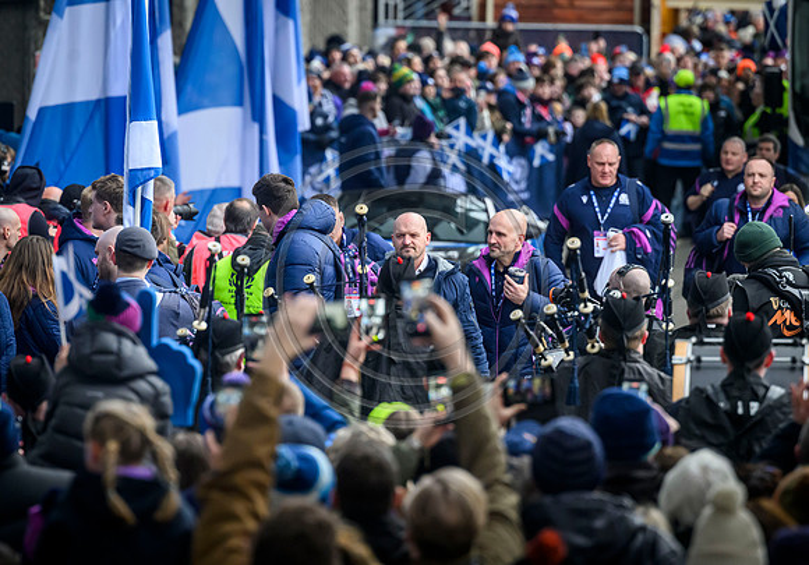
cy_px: 239
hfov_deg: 6.1
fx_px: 7590
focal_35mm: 333
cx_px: 432
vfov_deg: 4.3
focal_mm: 280
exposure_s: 1/1250
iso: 5000
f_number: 5
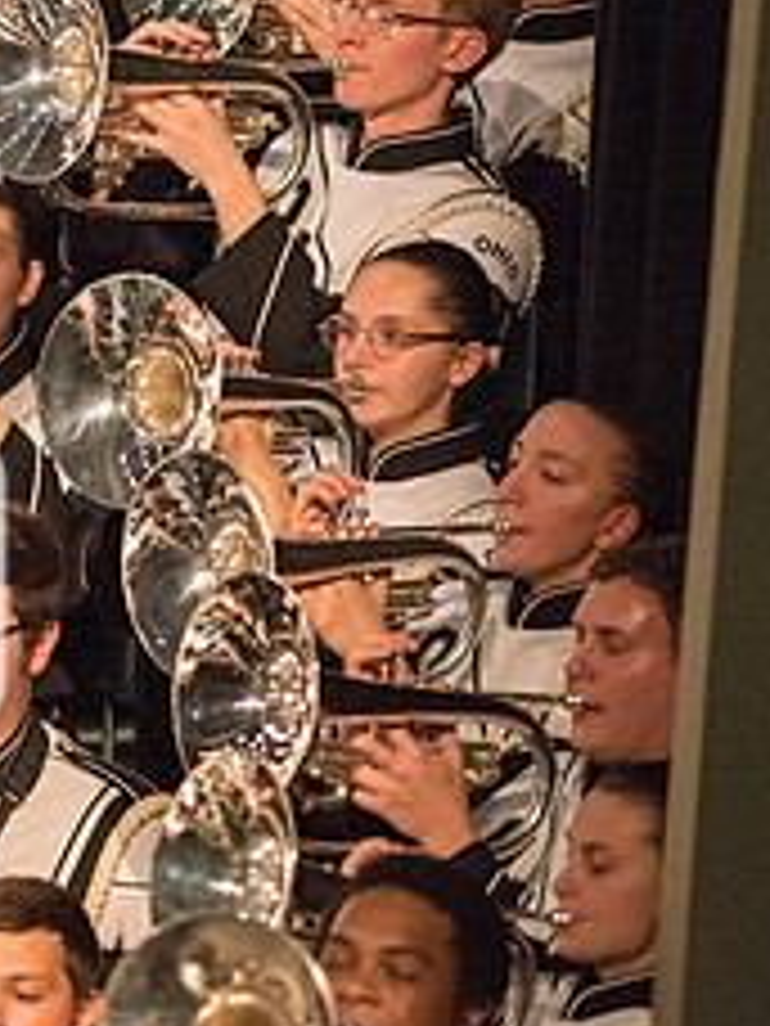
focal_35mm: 733
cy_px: 628
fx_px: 21740
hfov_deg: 2.0
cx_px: -333
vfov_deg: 2.7
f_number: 2.8
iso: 4000
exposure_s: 1/500
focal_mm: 300
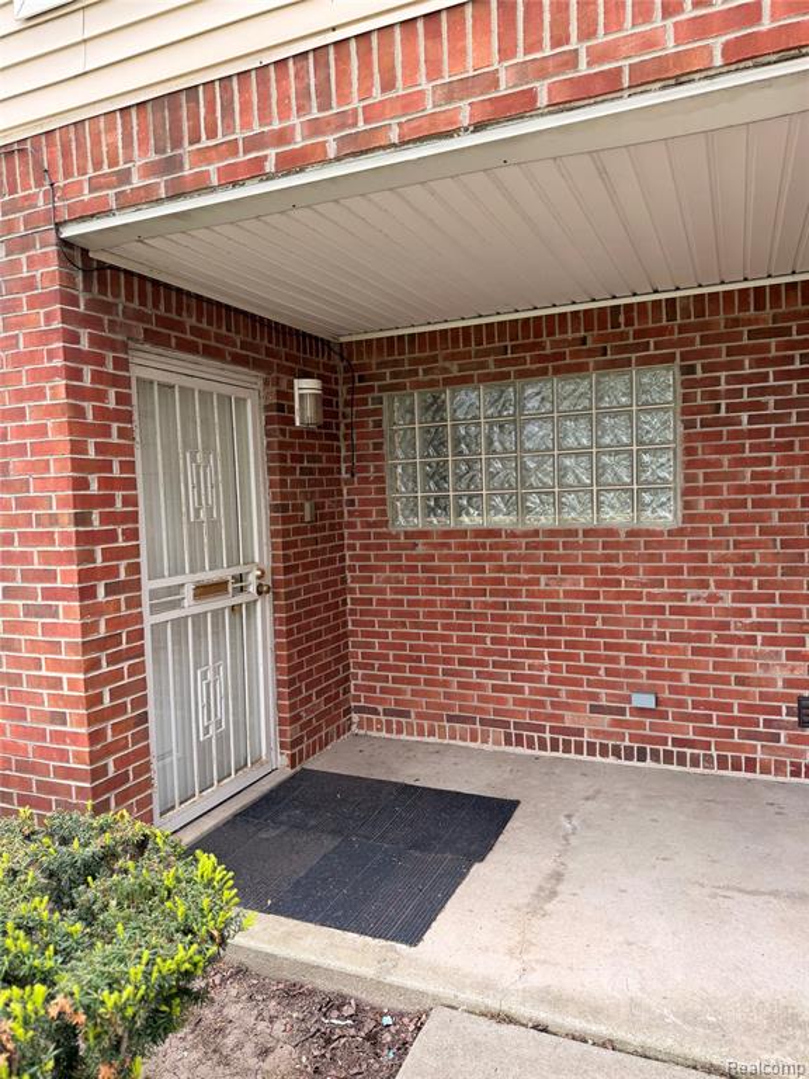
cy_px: 540
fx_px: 748
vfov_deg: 71.6
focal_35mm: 24
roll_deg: +1.9
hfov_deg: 56.8
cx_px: 404
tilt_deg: -5.1
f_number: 1.78
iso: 64
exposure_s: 1/191
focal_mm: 6.76
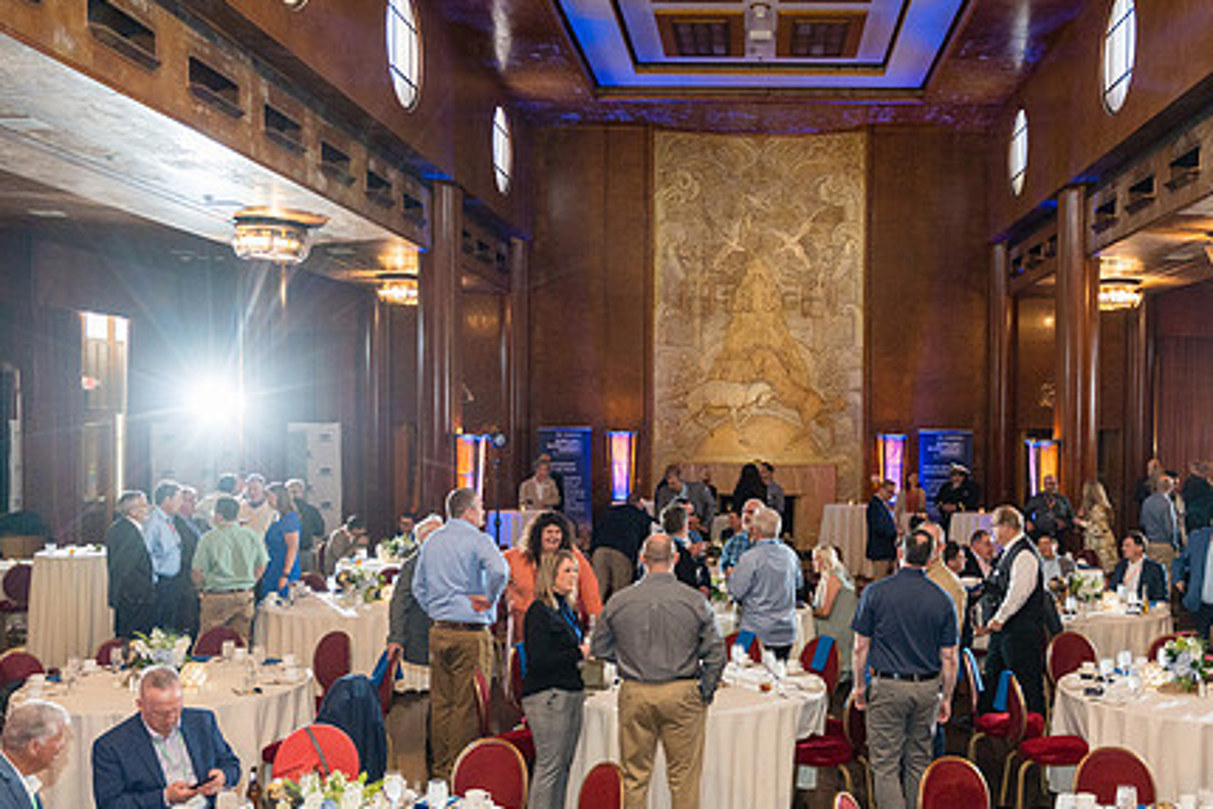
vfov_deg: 34.2
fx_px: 1314
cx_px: 745
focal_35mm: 39
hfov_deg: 49.1
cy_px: 464
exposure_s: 1/250
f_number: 2.8
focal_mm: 28.9
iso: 2500
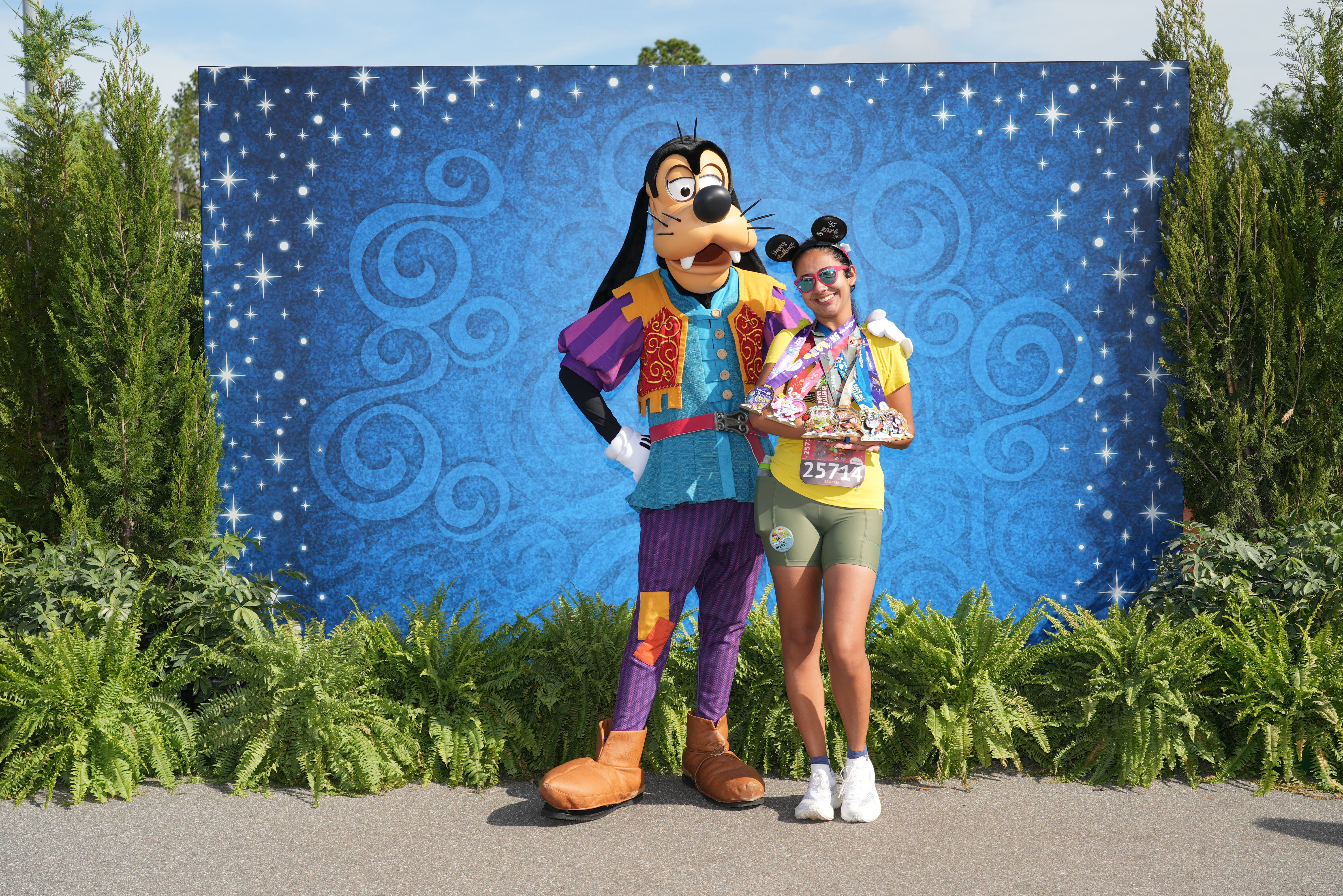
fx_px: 1679
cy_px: 448
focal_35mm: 45
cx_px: 672
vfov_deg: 29.9
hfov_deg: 43.6
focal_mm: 45
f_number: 8
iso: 100
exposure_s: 1/250
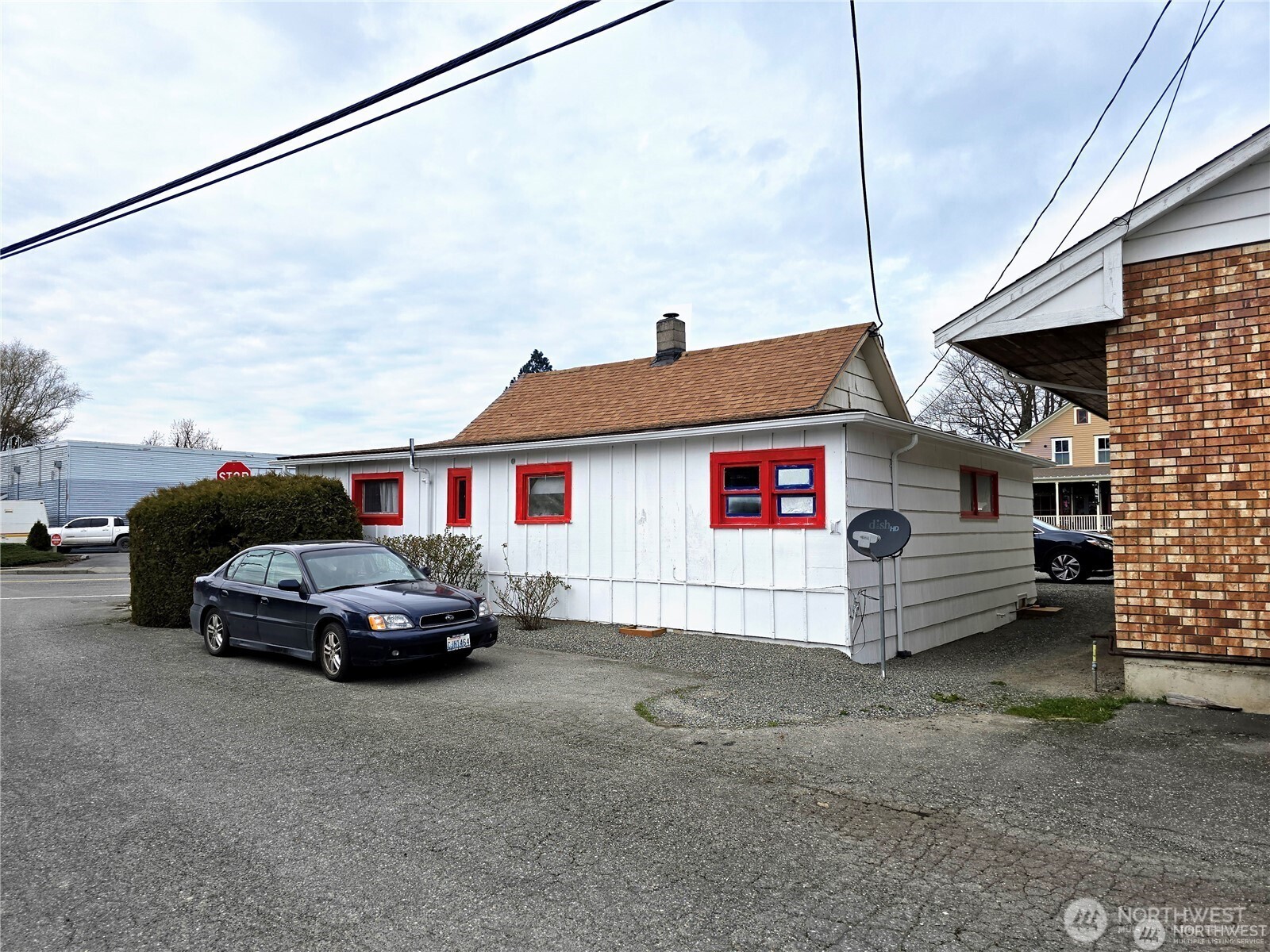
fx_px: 844
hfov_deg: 73.9
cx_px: 635
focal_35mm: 23
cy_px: 476
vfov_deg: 58.9
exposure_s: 1/655
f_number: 1.7
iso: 12
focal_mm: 6.3
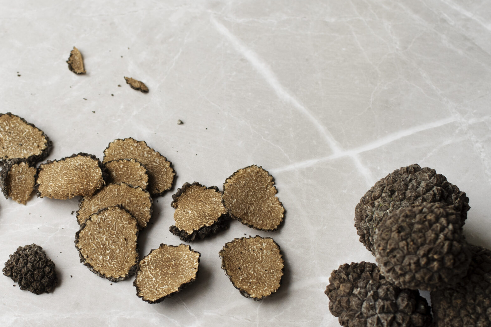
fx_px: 1186
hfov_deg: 23.2
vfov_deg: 15.7
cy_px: 214
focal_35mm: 87
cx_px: 148
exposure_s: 1/100
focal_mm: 35
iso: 400
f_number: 5.6
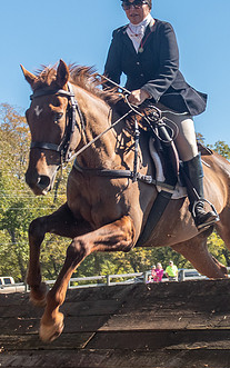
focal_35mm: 110
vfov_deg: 18.9
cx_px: 153
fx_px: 1103
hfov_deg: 11.9
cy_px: 181
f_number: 4
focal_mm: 32
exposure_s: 1/320
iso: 400
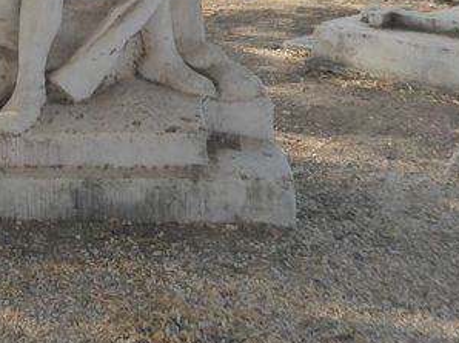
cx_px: 11
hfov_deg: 22.0
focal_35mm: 86
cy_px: -97
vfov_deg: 16.3
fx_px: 1139
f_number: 3.5
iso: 160
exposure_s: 1/250
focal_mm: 5.4
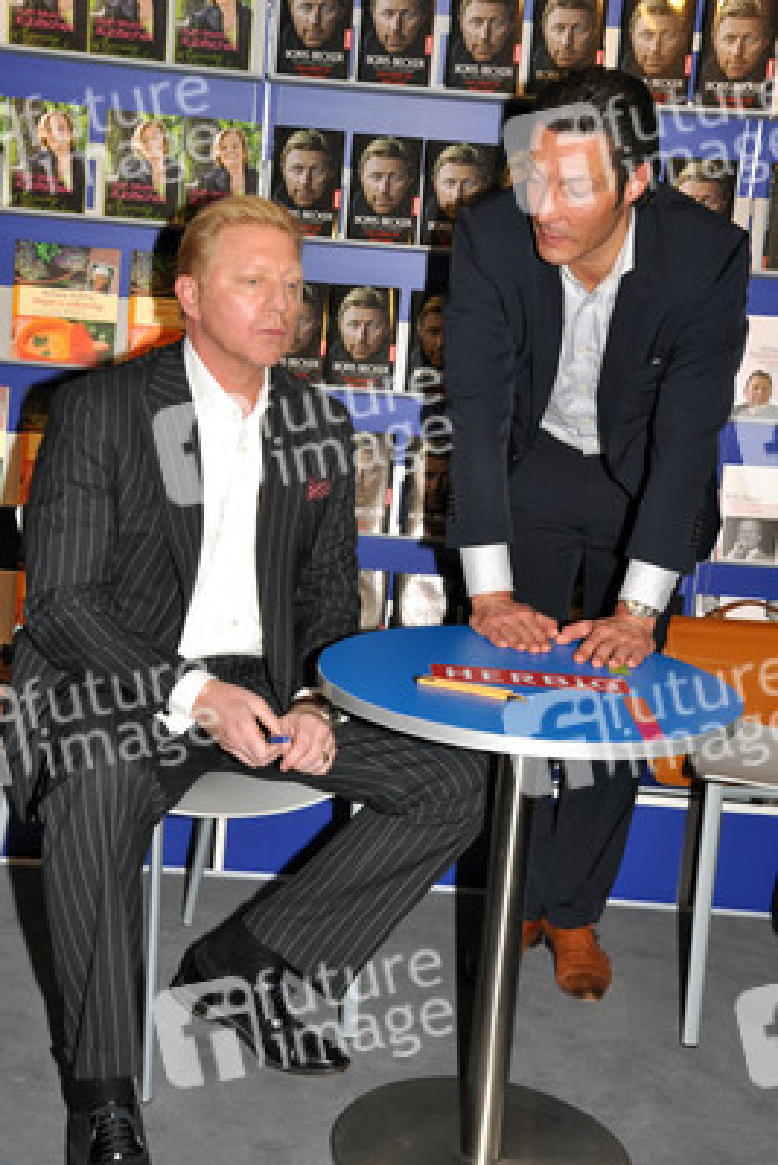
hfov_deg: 23.8
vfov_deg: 35.0
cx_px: 389
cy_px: 582
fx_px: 1846
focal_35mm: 57
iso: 500
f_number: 8
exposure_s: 1/200
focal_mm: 38
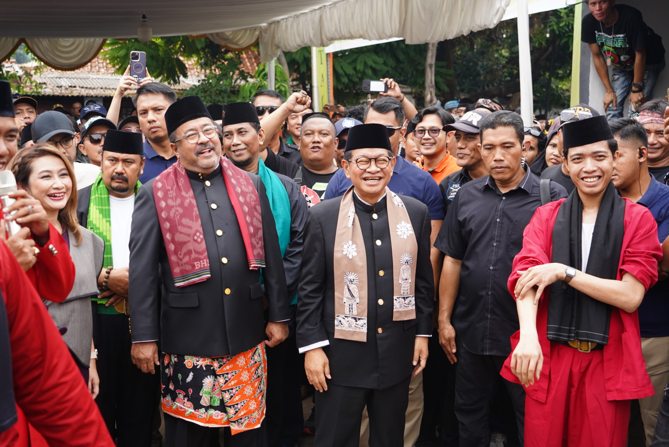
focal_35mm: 44
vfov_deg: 30.6
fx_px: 818
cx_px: 334
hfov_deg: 44.5
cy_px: 224
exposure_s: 1/200
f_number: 5
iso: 320
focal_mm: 44
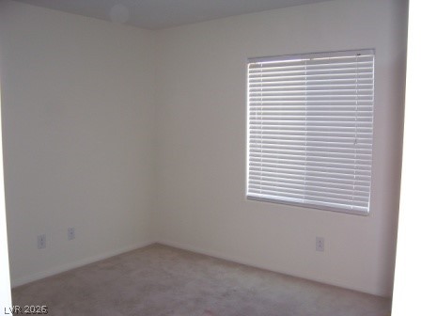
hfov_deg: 54.0
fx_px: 414
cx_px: 210
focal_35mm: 34
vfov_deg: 41.8
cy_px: 158
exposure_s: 1/60
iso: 80
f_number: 2.7
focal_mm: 5.6
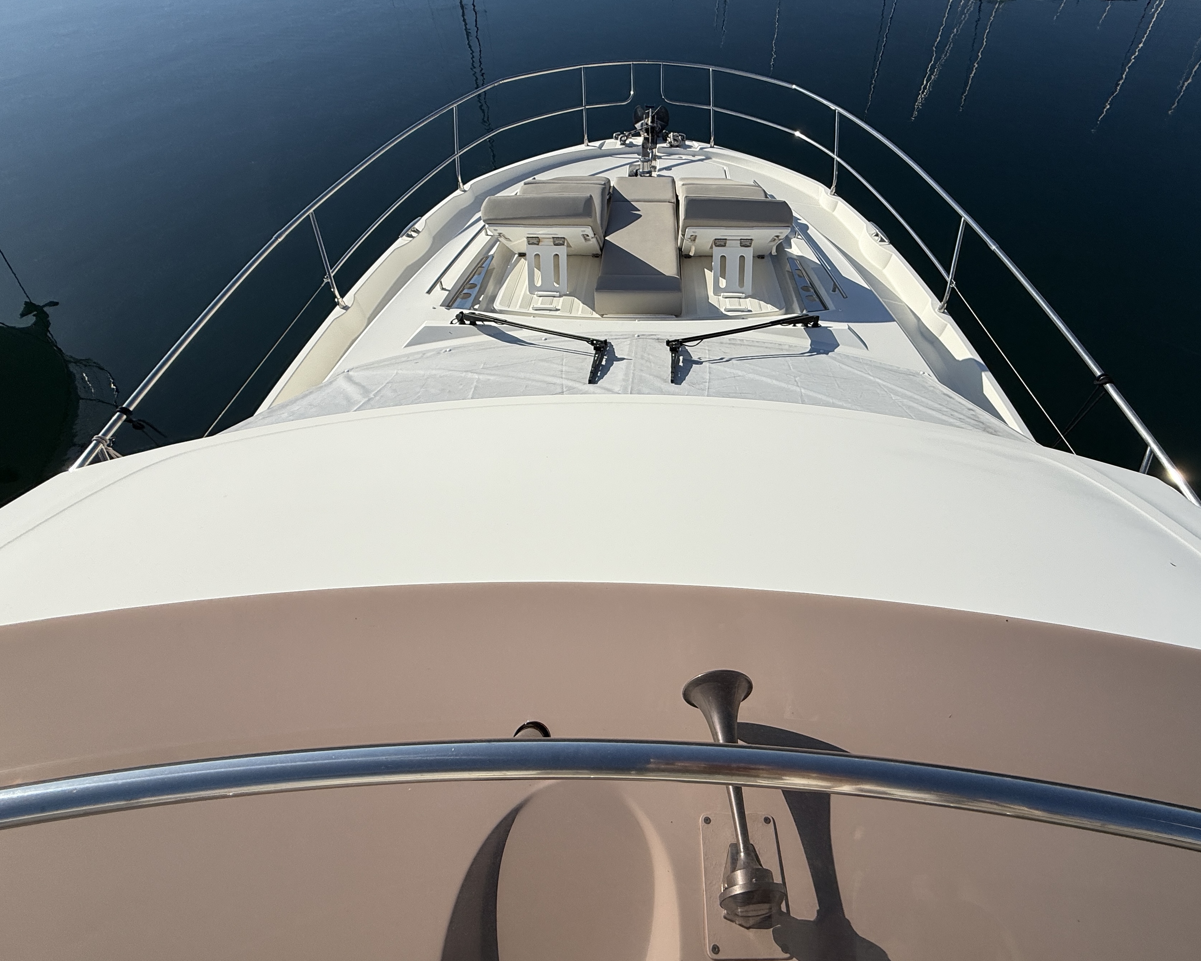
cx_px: 639
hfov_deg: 96.7
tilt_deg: -52.8
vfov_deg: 84.0
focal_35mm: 15
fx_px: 533
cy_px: 489
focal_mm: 2.22
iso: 50
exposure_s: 1/6173
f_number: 2.2
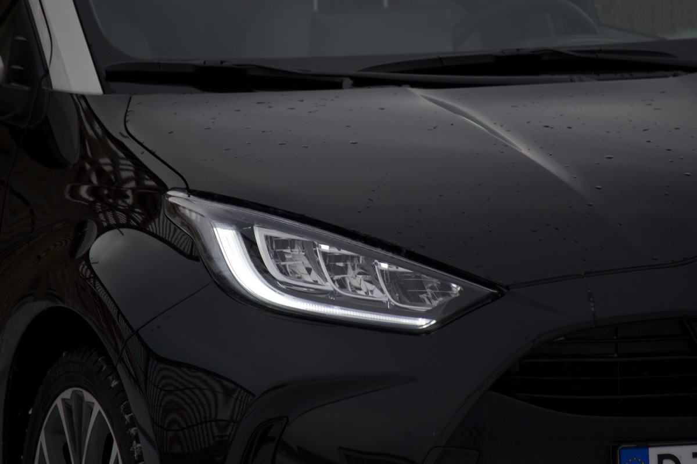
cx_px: 348
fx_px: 5808
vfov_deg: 4.6
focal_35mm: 300
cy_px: 232
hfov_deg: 6.9
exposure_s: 1/400
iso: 100
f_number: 6.3
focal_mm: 200
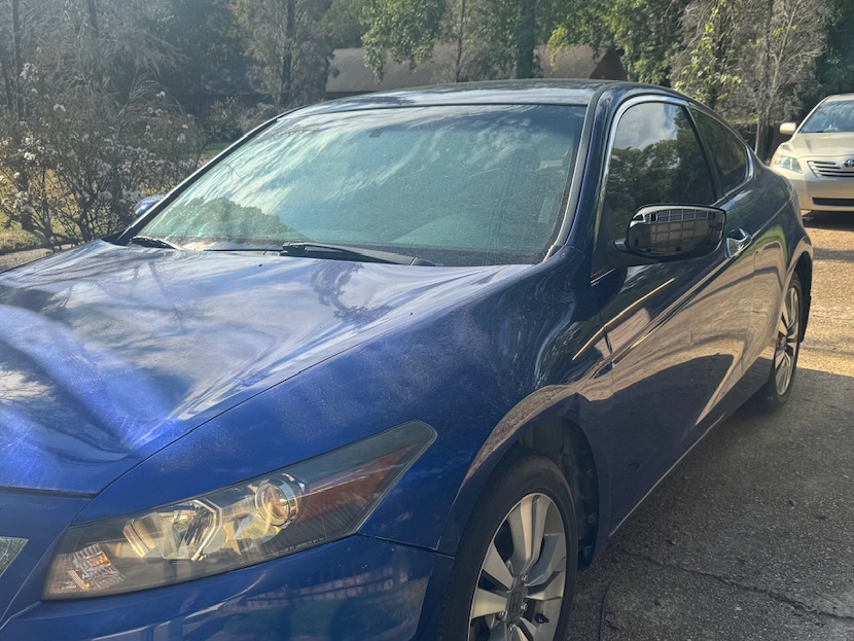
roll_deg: +0.6
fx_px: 913
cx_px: 352
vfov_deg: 38.5
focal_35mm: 37
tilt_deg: -18.0
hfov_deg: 49.9
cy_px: 398
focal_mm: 6.76
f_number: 1.78
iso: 80
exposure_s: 1/2105
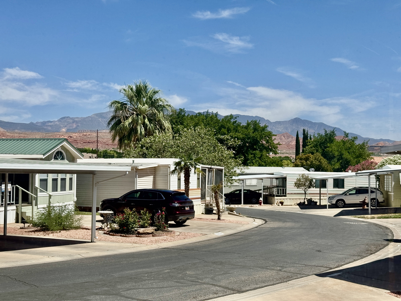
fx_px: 556
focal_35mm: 48
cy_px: 150
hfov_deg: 39.7
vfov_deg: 30.3
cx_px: 200
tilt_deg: +0.4
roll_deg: -1.3
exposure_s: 1/5848
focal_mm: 6.76
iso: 64
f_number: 1.78
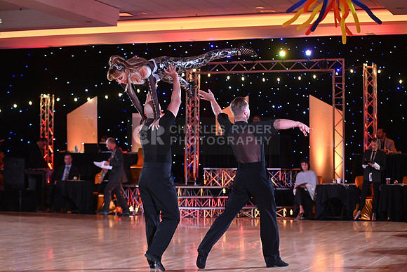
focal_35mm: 85
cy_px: 136
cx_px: 204
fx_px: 961
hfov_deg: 23.9
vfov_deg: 16.1
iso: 5000
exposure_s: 1/400
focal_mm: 85
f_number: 5
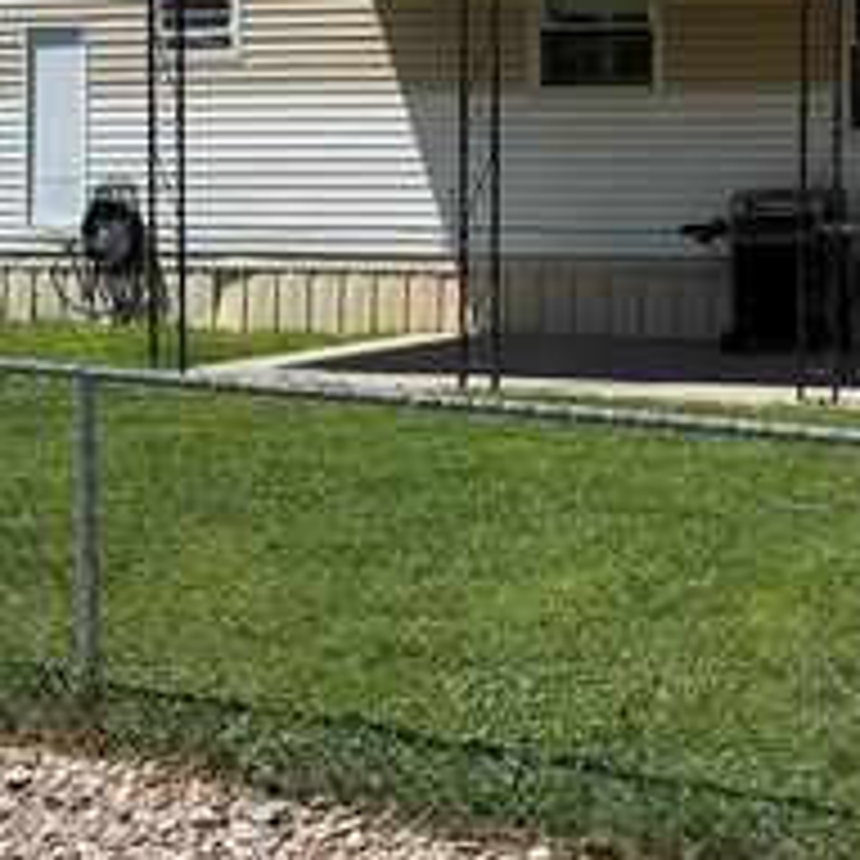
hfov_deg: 22.3
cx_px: 1045
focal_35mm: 71
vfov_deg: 24.1
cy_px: 225
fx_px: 1996
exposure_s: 1/4167
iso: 80
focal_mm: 6.76
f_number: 1.78
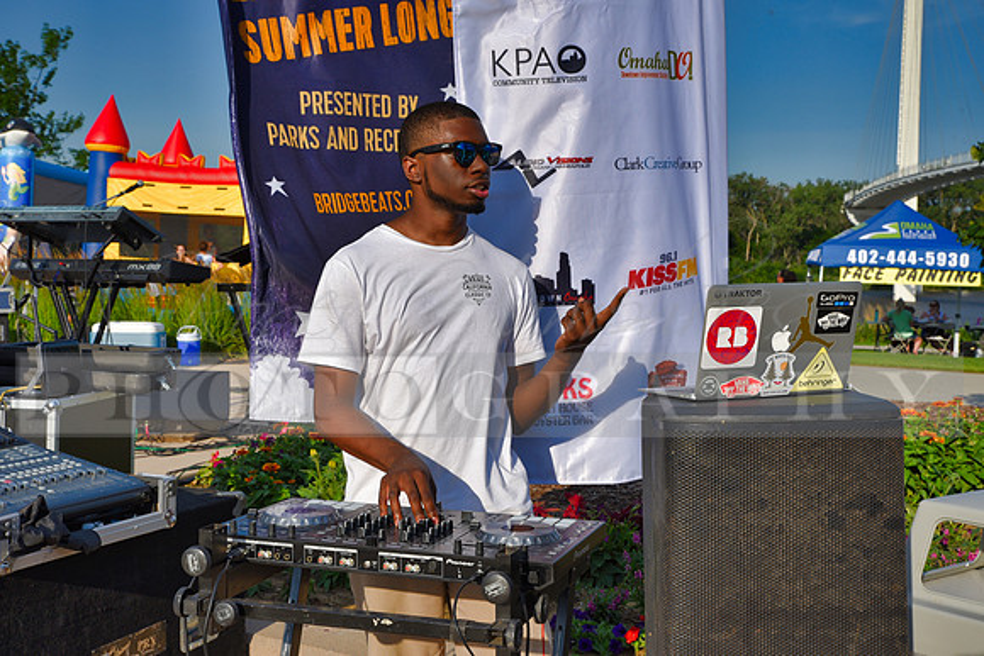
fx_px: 1312
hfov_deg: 41.1
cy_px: 328
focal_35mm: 48
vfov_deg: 28.1
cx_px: 492
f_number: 11
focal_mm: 48
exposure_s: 1/500
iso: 200
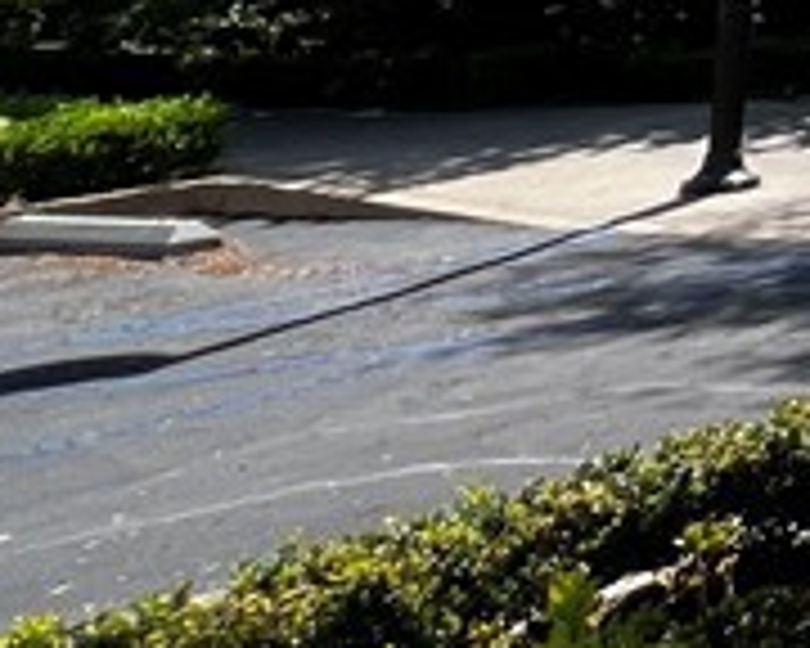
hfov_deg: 13.6
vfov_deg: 18.4
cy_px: -374
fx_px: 1726
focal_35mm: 72
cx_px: 2128
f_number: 1.8
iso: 32
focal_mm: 1.57
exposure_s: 1/911
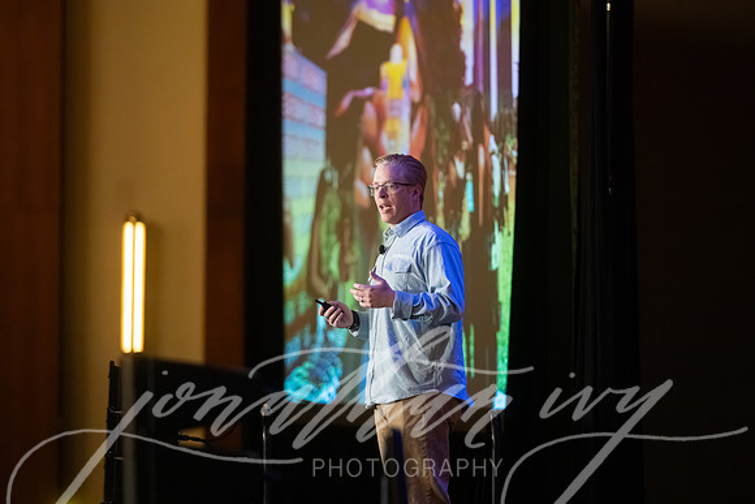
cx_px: 378
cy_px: 252
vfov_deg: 6.9
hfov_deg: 10.3
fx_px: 4201
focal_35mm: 200
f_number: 2.8
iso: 8000
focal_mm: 200
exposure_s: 1/320
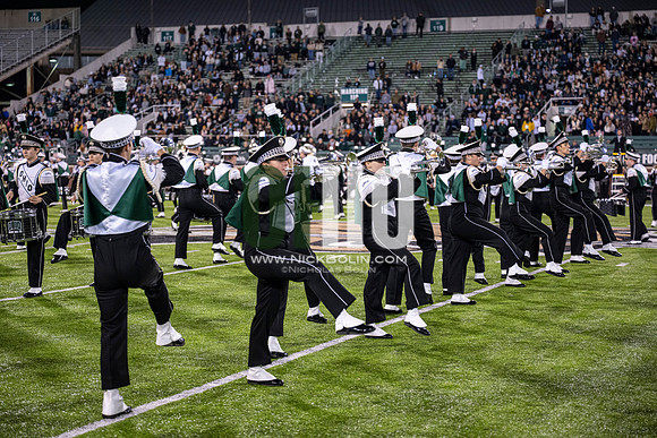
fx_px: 1278
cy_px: 219
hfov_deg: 28.8
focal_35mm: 70
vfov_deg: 19.5
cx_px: 328
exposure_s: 1/500
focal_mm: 70
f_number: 3.2
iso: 1250
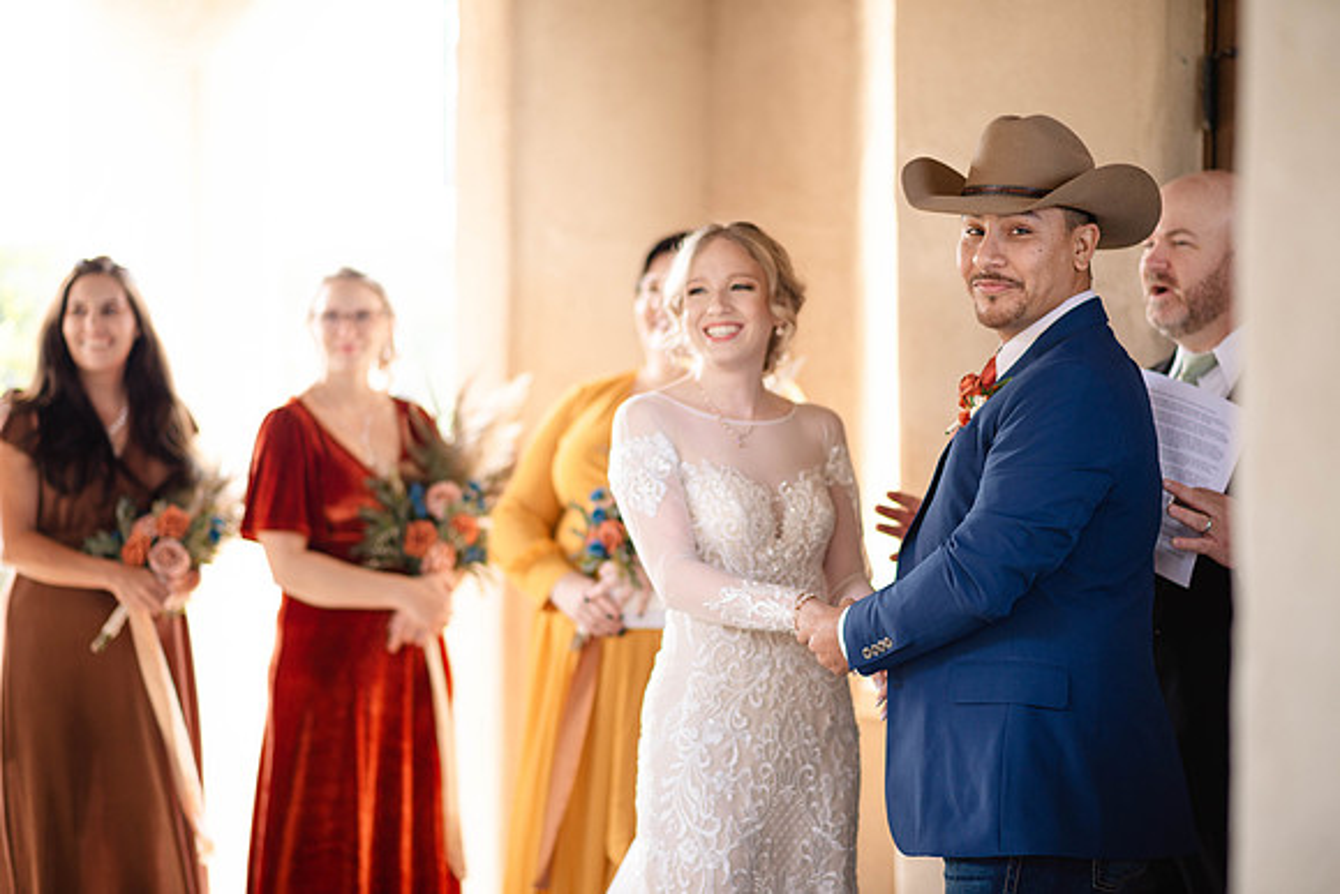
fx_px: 3164
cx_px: 670
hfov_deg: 23.9
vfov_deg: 16.1
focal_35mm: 85
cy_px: 447
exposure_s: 1/400
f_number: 1.8
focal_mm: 85
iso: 200
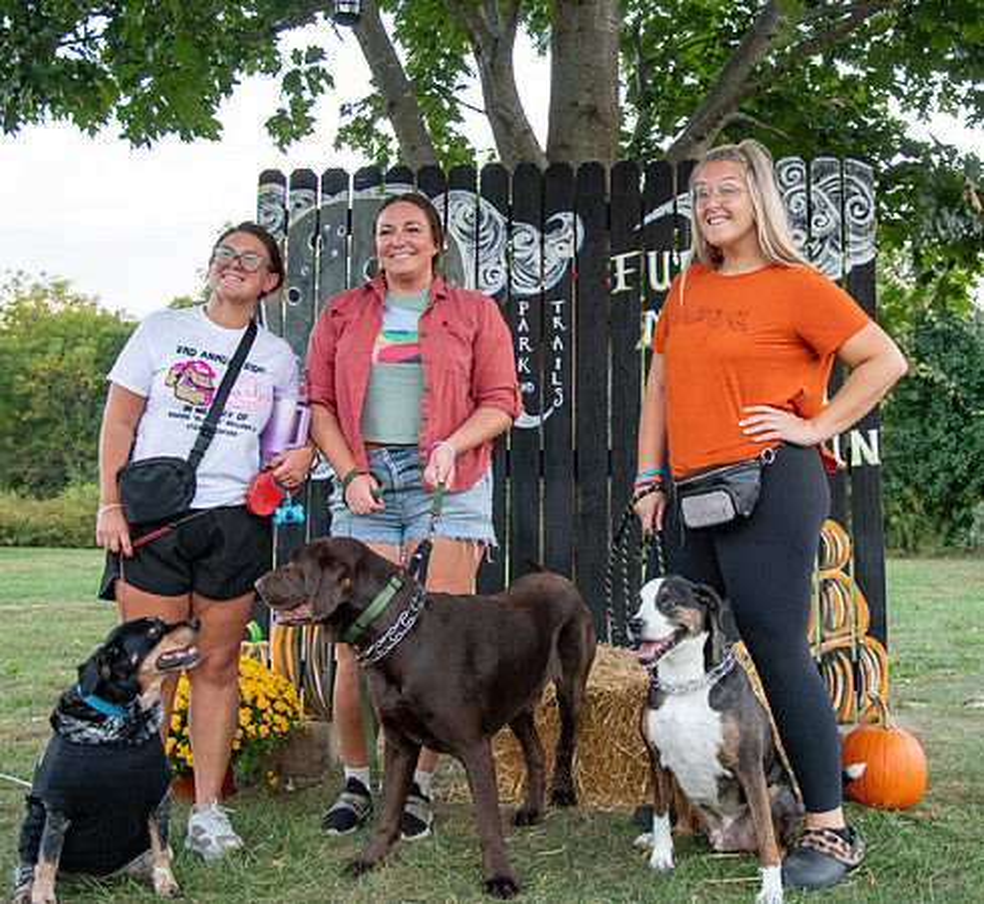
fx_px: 1424
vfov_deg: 35.0
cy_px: 343
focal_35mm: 46
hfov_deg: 38.0
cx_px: 593
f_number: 4
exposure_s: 1/125
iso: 1250
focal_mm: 30
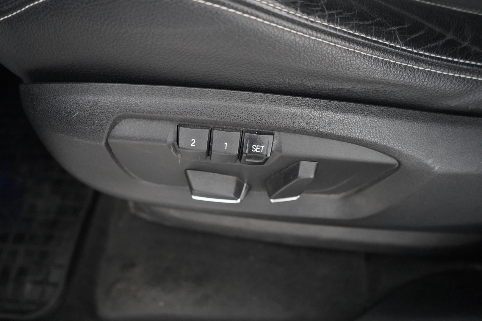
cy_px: 160
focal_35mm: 28
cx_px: 241
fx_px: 375
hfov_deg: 65.5
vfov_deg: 46.4
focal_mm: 28
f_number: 3.5
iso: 8000
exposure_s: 1/40
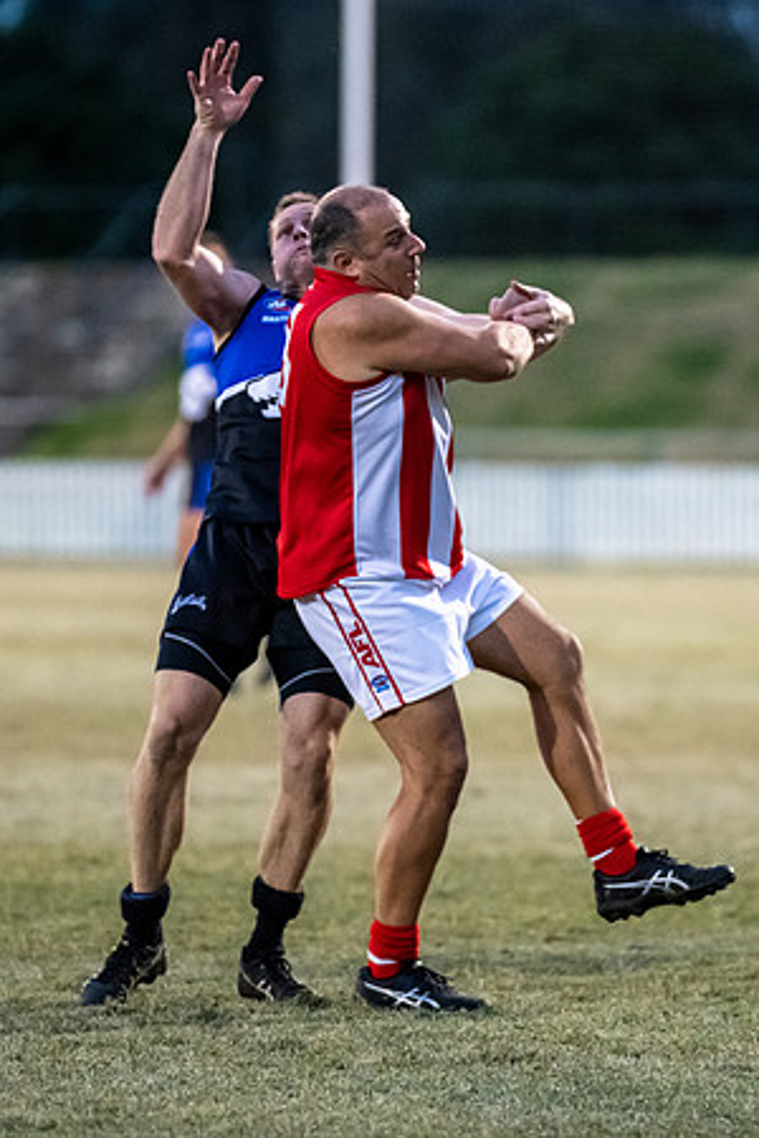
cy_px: 595
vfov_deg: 5.2
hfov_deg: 3.5
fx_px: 12581
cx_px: 553
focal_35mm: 398
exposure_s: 1/1250
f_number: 2.8
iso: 7200
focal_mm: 240
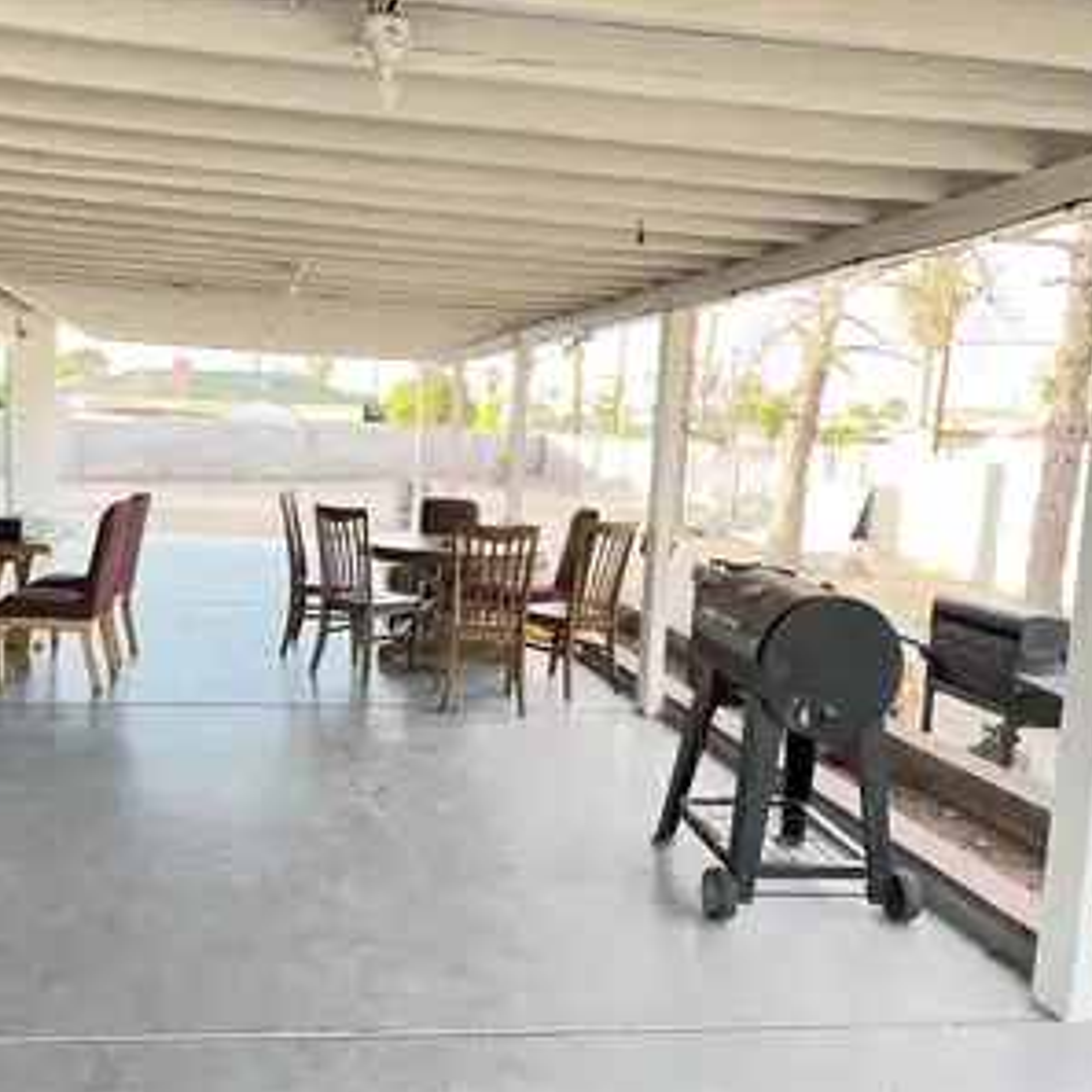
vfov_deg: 52.5
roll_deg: -2.0
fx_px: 1106
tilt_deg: -6.5
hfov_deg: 51.7
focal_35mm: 31
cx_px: 379
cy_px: 544
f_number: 1.5
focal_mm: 5.7
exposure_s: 1/121
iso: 100
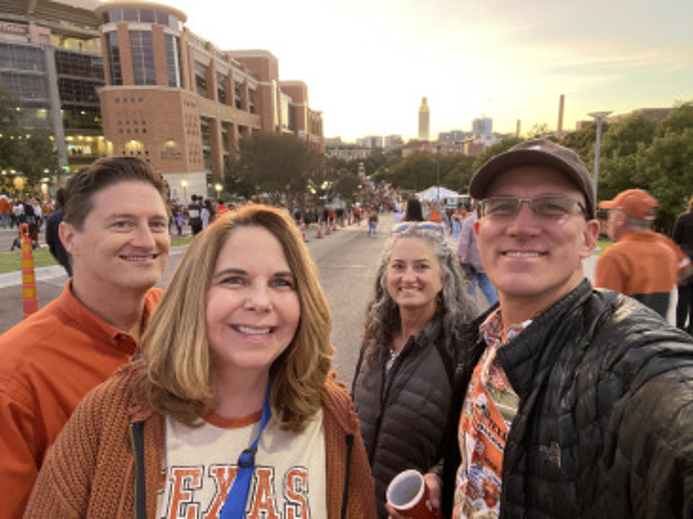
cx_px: 346
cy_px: 260
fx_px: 460
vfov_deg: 58.8
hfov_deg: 74.0
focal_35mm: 23
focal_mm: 2.71
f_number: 2.2
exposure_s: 1/38
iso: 400
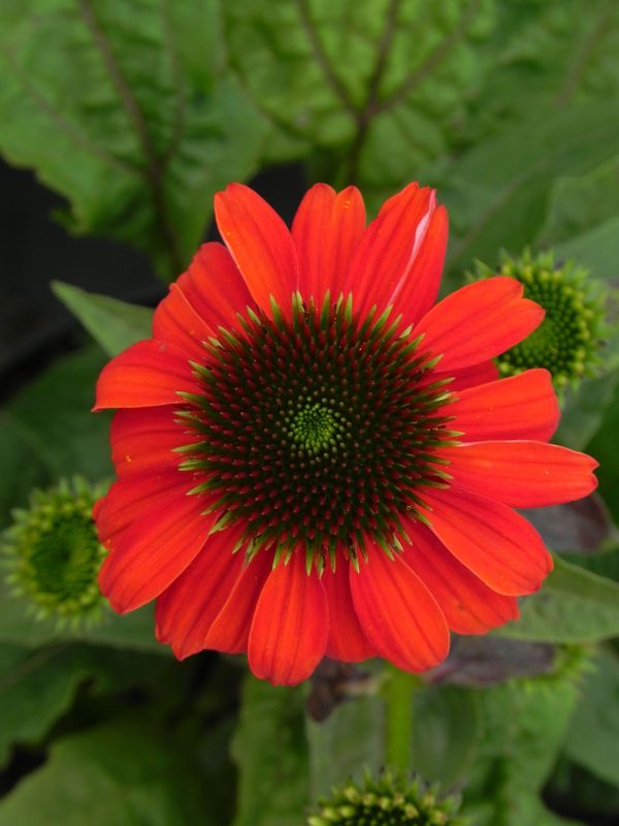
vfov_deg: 10.7
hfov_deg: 8.1
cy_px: 413
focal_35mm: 184
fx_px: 4387
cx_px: 310
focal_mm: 32.7
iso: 160
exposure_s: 1/320
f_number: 5
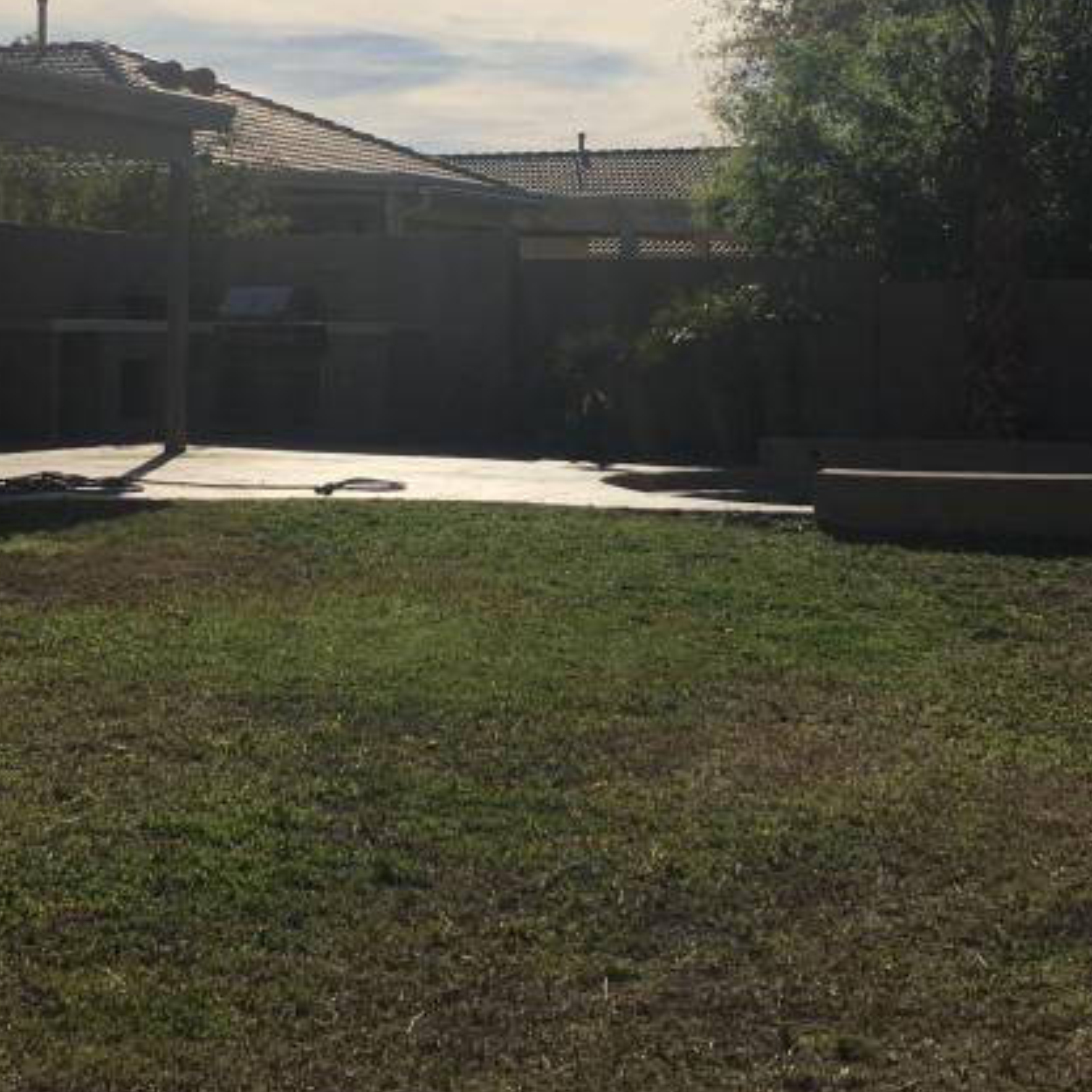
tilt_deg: -0.2
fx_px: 2248
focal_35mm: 63
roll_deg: -0.4
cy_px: 388
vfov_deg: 27.2
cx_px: 524
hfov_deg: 27.3
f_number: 2.2
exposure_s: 1/5495
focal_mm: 4.15
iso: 25
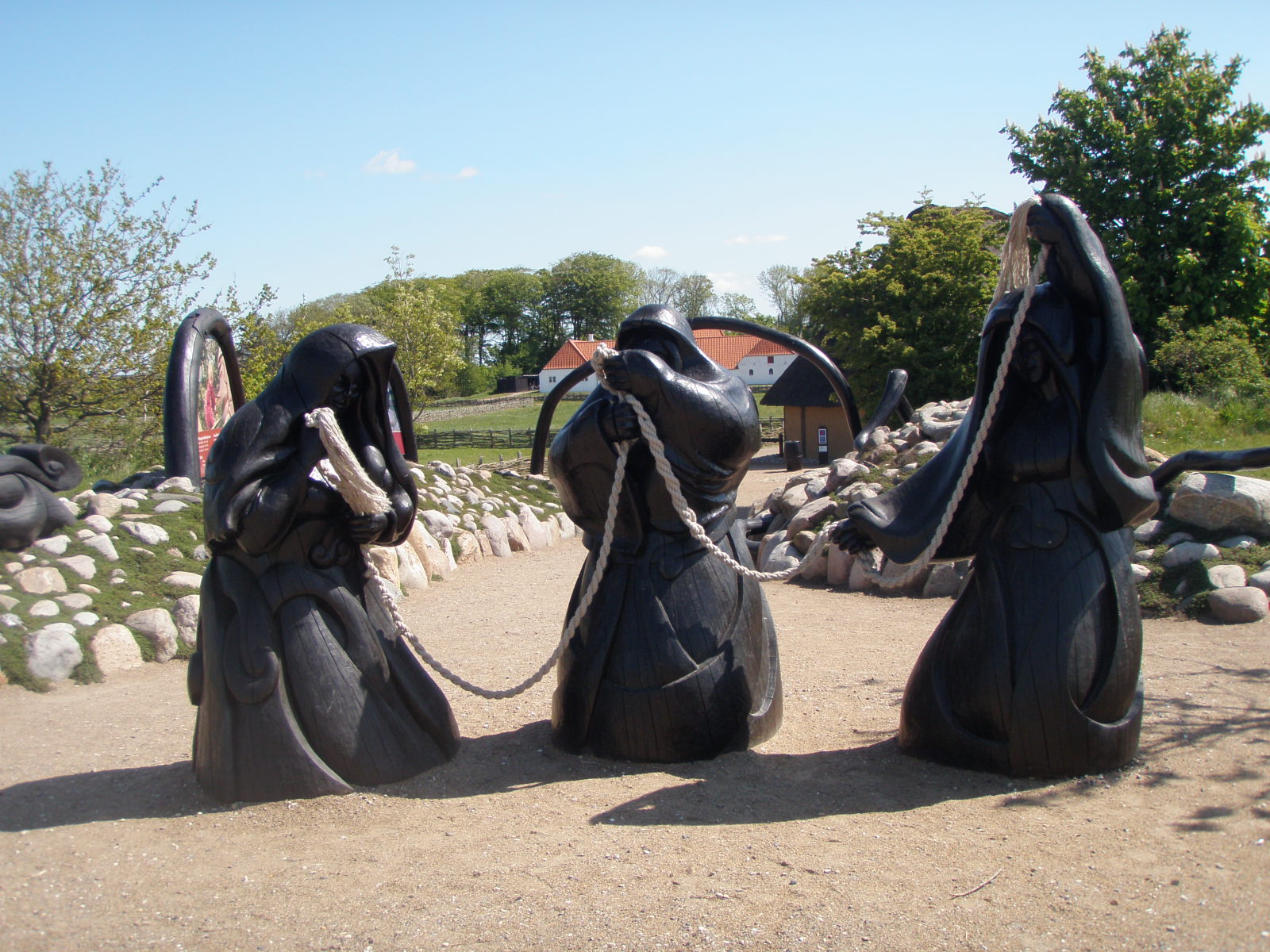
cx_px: 635
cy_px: 476
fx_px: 1394
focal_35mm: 38
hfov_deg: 49.0
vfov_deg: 37.7
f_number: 3.5
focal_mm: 6.7
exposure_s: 1/640
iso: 80
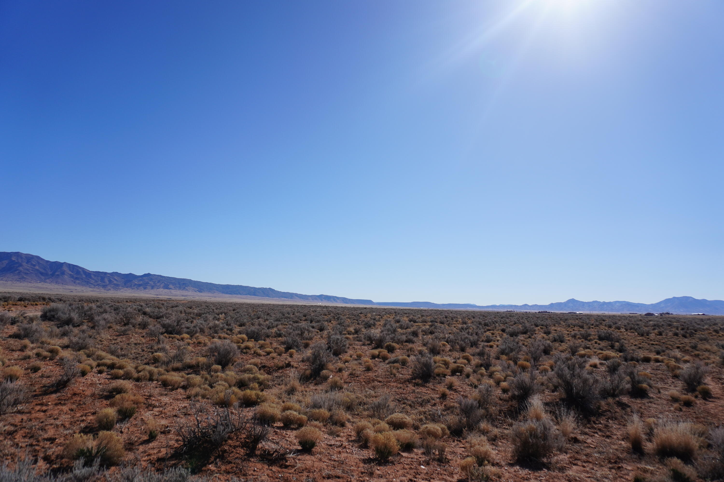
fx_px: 483
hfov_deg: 73.7
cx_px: 362
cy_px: 241
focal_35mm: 24
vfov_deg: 53.1
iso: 100
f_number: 5
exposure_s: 1/1600
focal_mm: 16
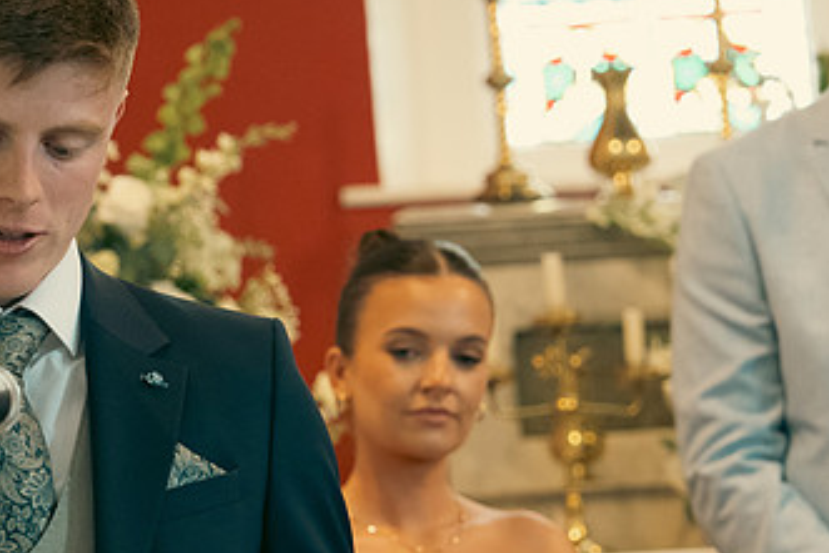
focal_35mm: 184
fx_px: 4239
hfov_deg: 11.1
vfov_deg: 7.5
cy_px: 344
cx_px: 105
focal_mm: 70
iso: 3200
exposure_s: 1/200
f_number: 3.5
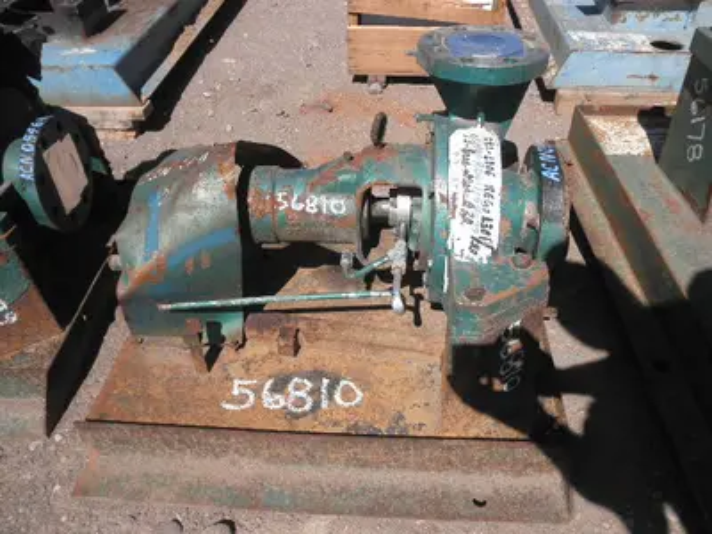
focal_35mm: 28
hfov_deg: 63.4
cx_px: 356
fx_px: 576
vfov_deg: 49.7
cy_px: 267
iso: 64
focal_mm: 5
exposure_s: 1/160
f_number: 8.5
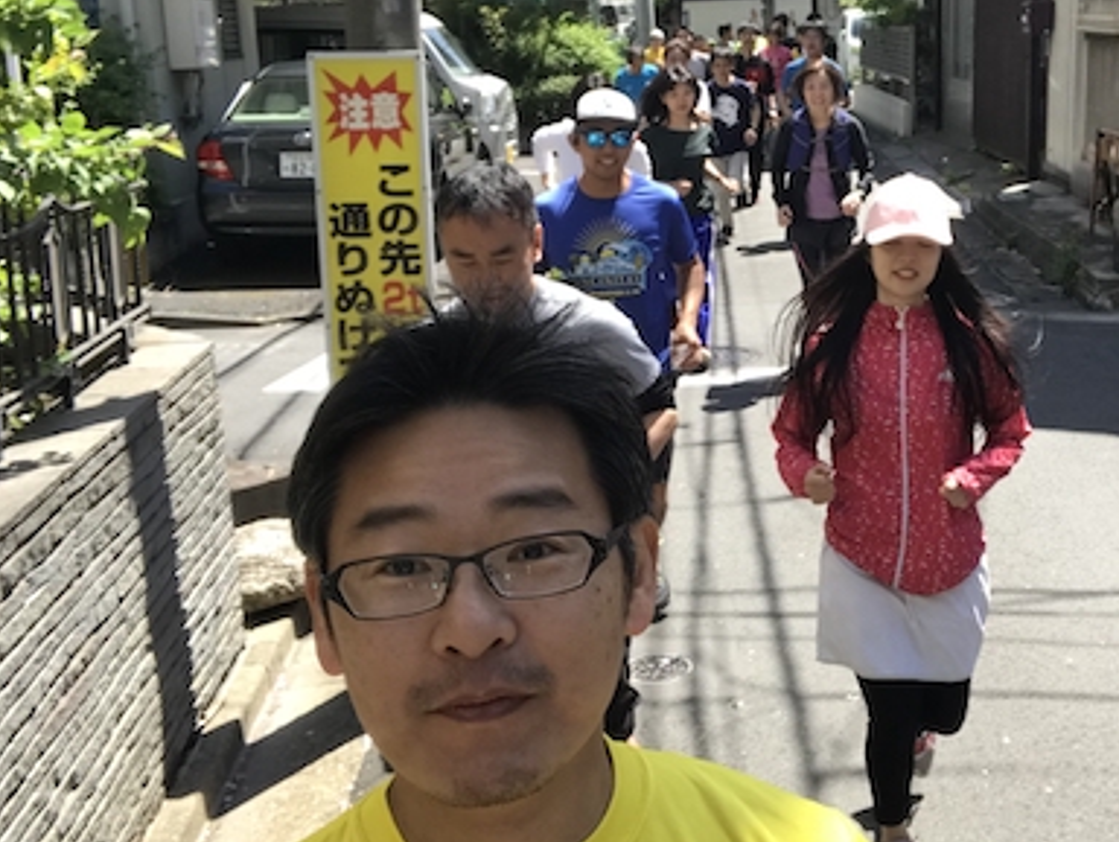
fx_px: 1618
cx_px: 775
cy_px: 424
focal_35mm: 50
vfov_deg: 29.2
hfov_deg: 37.6
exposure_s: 1/349
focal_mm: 2.87
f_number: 2.2
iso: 25
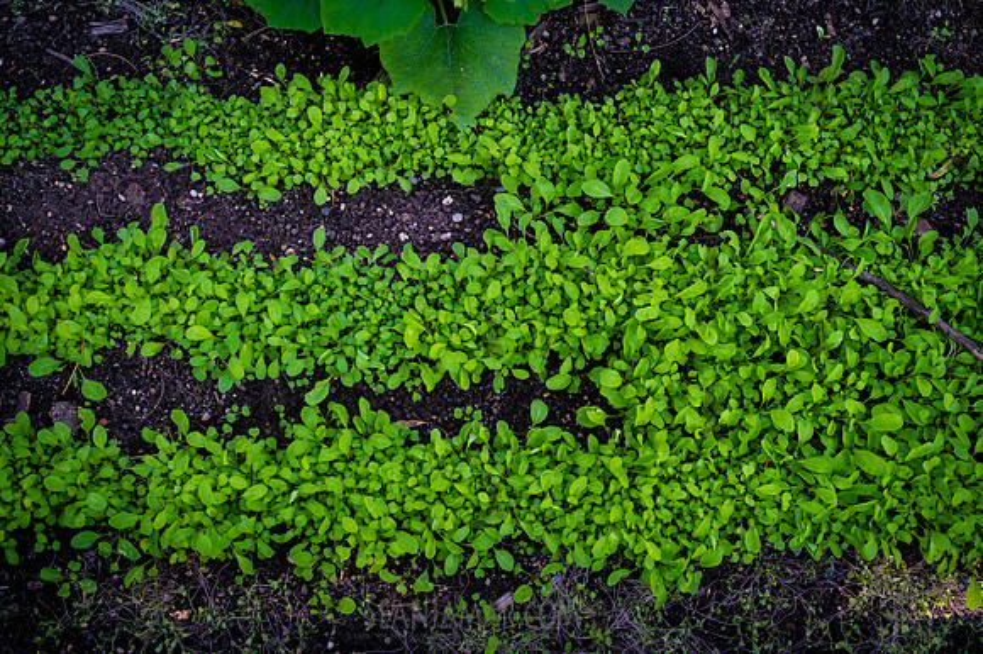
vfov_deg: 37.8
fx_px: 955
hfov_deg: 54.5
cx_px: 492
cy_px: 327
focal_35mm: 35
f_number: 2.8
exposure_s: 1/400
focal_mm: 35
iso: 200
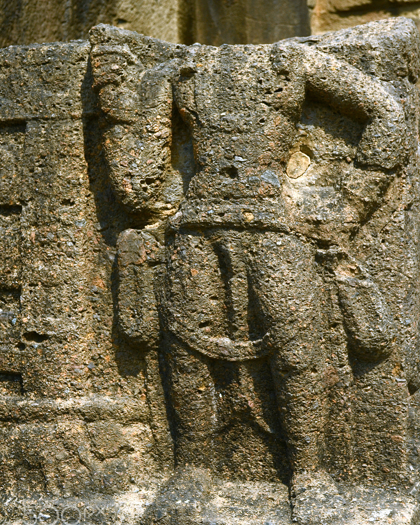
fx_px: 948
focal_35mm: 61
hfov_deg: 25.0
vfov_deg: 30.9
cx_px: 232
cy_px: 219
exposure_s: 1/500
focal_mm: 32
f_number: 5.6
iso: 100
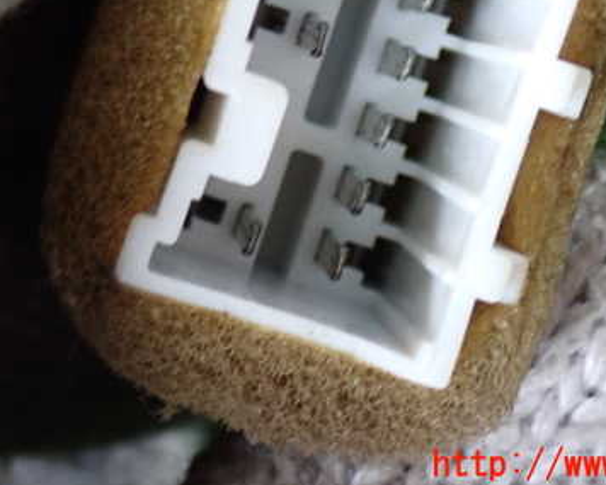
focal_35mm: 135
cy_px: 104
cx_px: 306
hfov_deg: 14.3
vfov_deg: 11.4
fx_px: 2422
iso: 800
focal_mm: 14.62
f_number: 4.3
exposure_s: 1/25
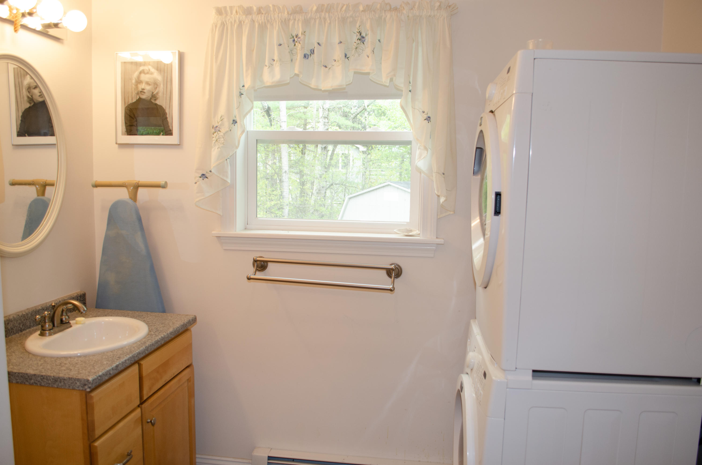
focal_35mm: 27
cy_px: 232
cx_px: 351
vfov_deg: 47.7
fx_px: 525
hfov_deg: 67.5
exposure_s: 1/60
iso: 320
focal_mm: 18
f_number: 4
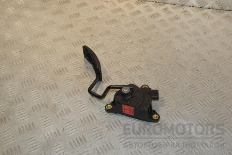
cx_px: 116
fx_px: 290
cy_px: 78
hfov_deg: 43.6
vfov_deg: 29.9
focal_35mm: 45
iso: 800
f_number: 8
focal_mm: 30
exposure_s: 1/200
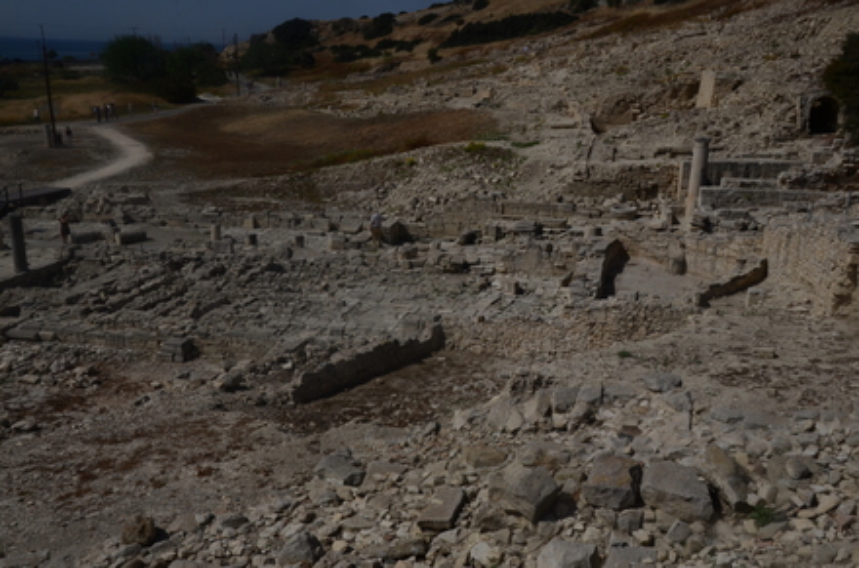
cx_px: 430
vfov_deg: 39.8
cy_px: 284
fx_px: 785
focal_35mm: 33
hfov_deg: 57.3
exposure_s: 1/500
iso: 200
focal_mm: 22
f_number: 14
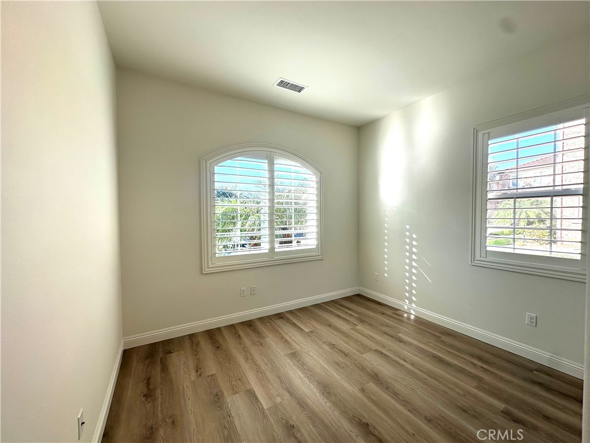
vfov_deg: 85.7
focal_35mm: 14
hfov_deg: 102.1
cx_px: 295
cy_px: 222
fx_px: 239
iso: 40
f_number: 2.2
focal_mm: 2.22
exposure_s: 1/212
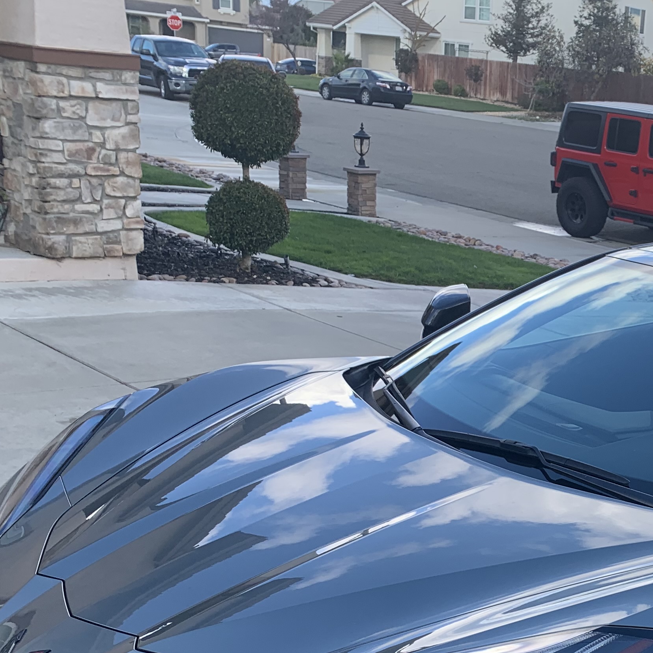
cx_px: 688
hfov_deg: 28.3
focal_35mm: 56
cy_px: 502
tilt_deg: -18.4
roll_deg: -5.3
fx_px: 1195
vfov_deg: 30.0
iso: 25
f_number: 1.8
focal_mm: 4.25
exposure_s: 1/429
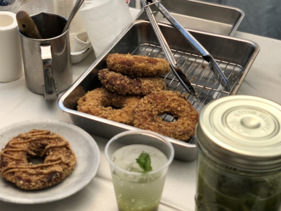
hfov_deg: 28.9
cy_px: 108
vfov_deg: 21.9
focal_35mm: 67
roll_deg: +1.1
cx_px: 107
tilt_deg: -35.6
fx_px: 544
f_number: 2.4
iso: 16
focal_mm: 6
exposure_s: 1/657
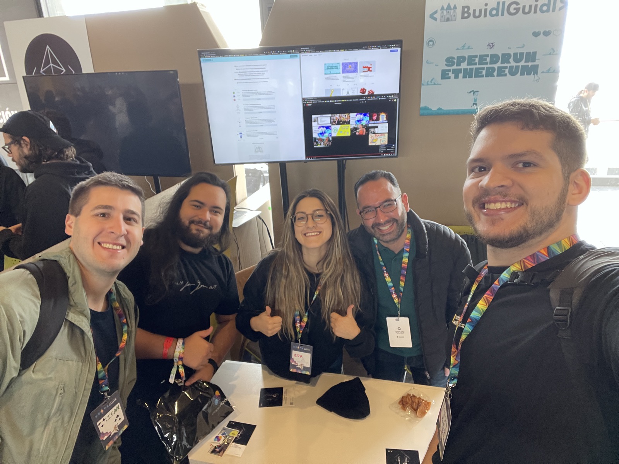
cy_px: 232
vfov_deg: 58.9
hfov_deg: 73.9
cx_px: 310
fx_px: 411
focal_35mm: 23
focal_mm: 2.71
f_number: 2.2
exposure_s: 1/60
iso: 200
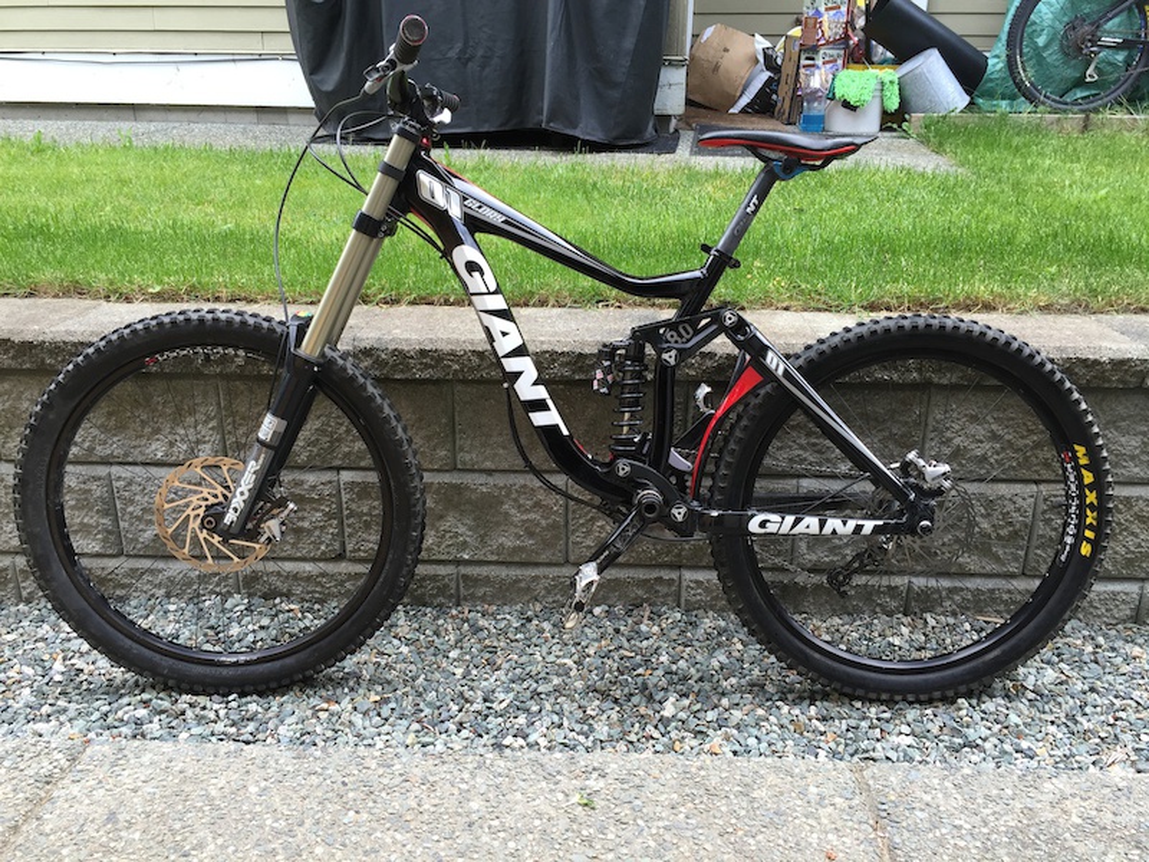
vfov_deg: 48.2
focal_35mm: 29
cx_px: 574
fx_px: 963
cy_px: 431
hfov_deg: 61.7
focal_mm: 4.15
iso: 32
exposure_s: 1/120
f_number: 2.2
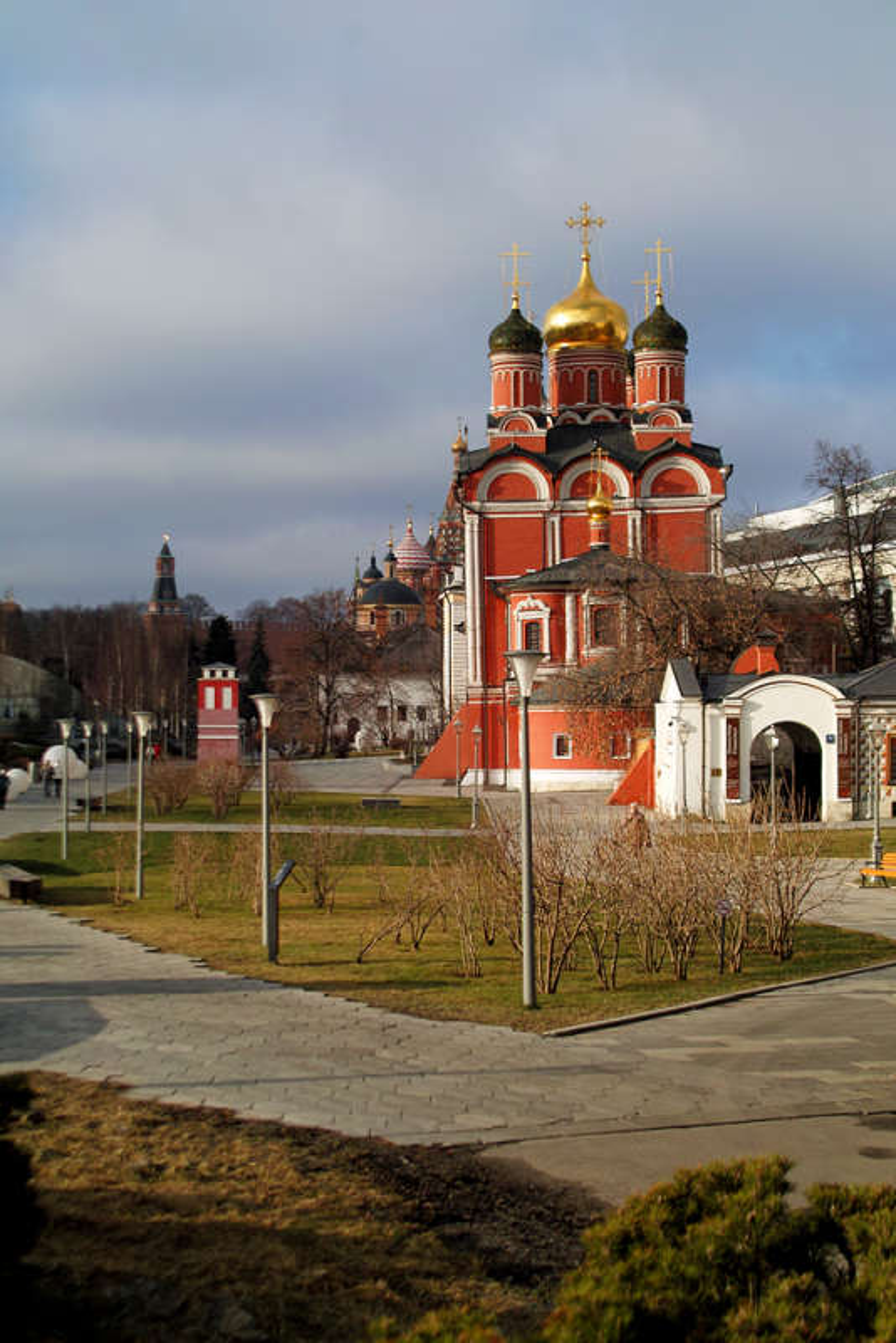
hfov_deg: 23.0
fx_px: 2201
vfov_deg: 33.9
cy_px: 672
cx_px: 448
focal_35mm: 59
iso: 100
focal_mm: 35
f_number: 4
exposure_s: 1/1000
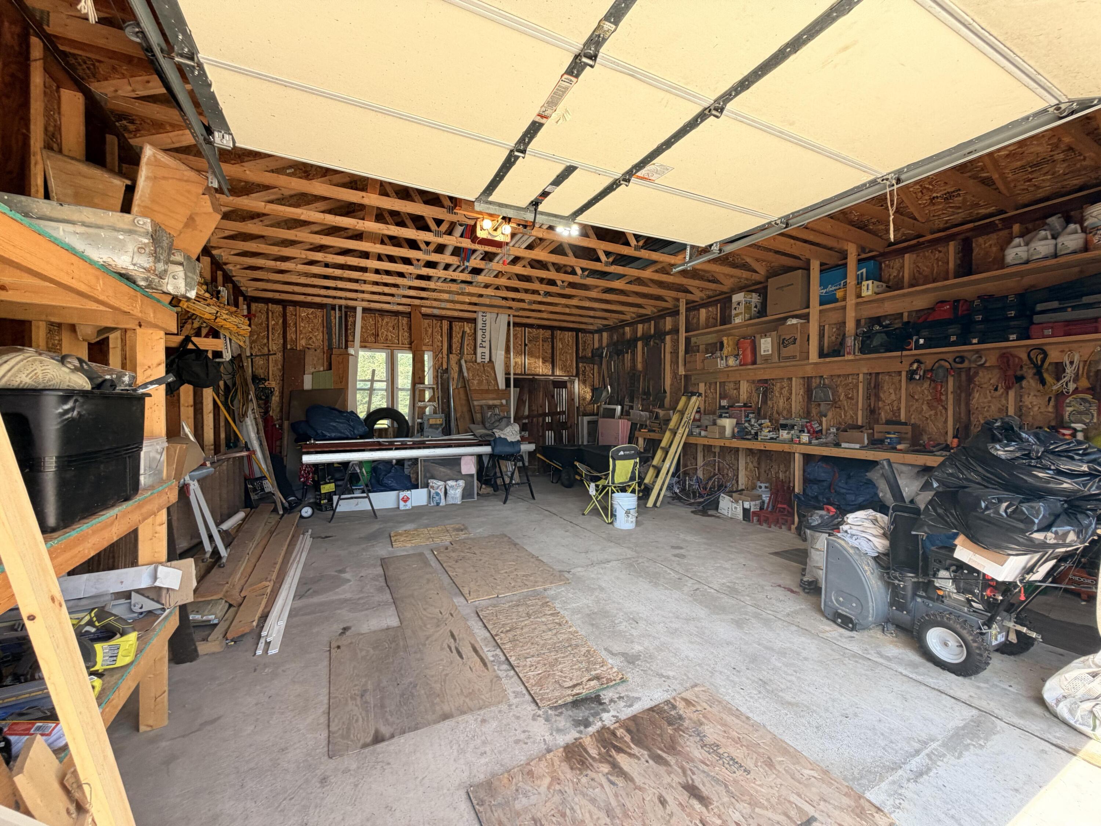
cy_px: 413
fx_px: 445
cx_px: 550
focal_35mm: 14
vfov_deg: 85.7
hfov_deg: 102.1
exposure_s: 1/121
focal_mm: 2.22
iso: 50
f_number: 2.2
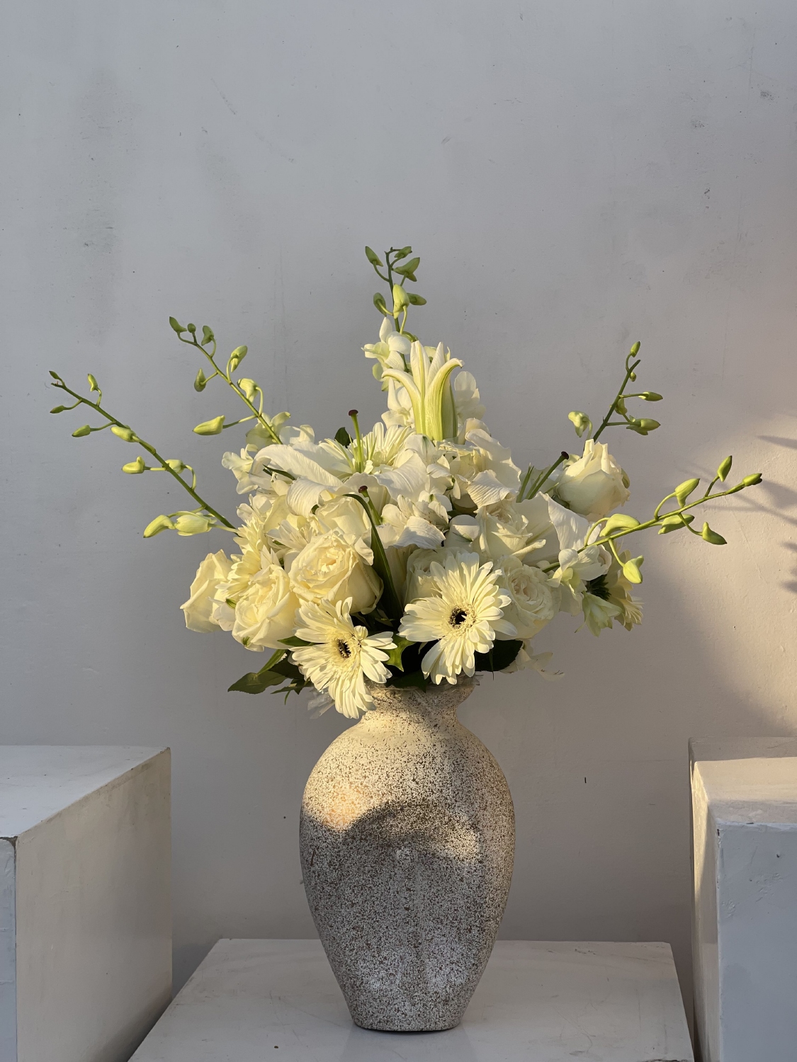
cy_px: 531
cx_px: 398
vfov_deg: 30.3
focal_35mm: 64
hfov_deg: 22.9
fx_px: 1965
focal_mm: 7.5
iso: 20
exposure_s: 1/365
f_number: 2.2
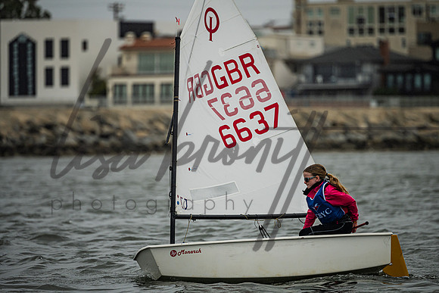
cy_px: 146
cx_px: 220
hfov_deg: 4.9
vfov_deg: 3.3
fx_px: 5155
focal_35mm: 423
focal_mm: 400
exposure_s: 1/3200
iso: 320
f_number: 5.6
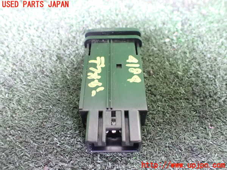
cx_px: 114
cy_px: 85
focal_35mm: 30
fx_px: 197
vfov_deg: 46.8
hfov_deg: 60.0
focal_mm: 5.4
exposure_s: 1/25
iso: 1600
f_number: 2.3
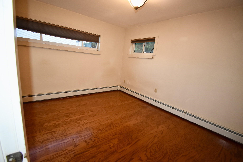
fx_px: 101
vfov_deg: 77.4
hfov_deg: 100.3
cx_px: 122
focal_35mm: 15
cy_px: 81
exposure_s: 1/100
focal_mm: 10
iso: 1600
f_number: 4.5
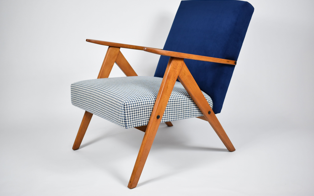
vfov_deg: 28.9
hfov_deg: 44.8
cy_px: 93
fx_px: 381
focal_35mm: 45
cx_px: 157
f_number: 4.2
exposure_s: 1/125
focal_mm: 29
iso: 900
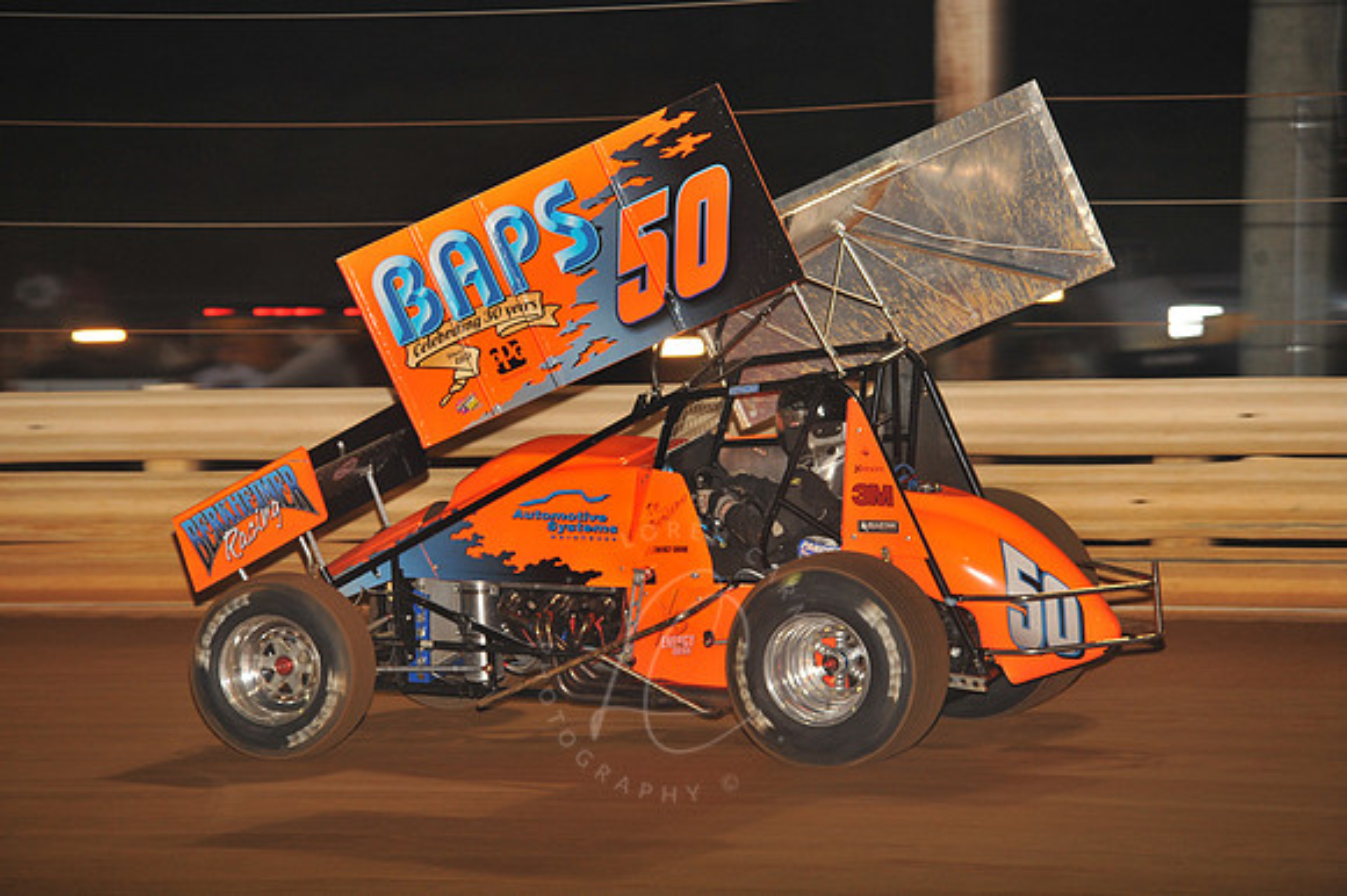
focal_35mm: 200
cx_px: 674
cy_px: 448
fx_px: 7479
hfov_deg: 10.3
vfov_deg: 6.9
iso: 1250
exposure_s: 1/320
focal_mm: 200
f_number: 6.3
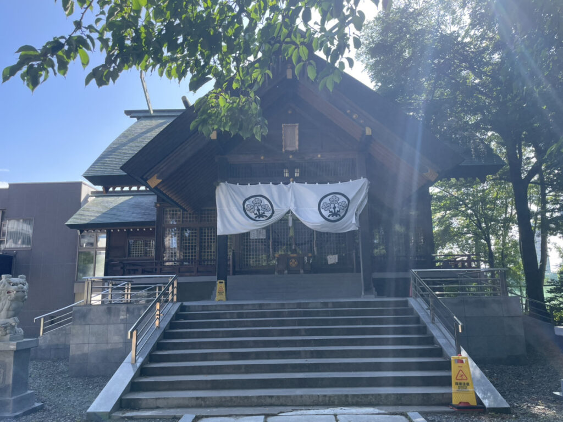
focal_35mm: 26
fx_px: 423
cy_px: 211
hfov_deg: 67.3
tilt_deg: +10.7
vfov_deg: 53.1
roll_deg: +1.4
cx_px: 282
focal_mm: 4.2
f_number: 1.6
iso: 32
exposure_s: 1/606
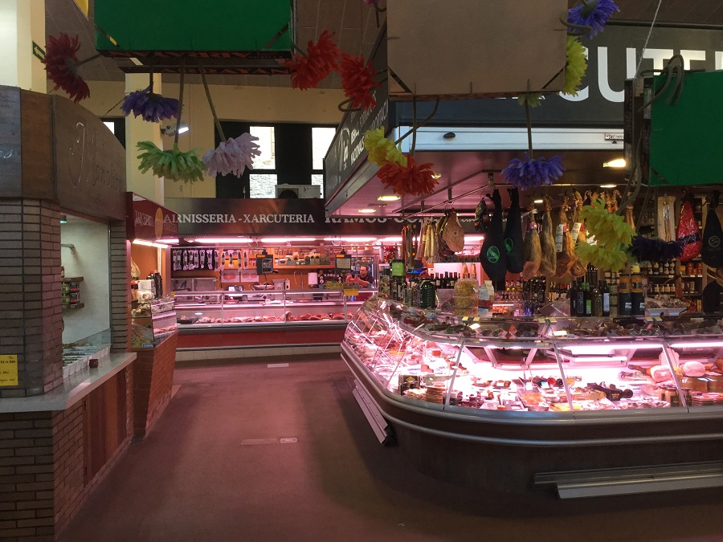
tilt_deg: -0.6
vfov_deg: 45.4
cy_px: 271
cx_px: 362
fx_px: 647
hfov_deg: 58.4
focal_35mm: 31
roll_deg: +0.2
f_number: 2.4
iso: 80
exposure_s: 1/33
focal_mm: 3.3
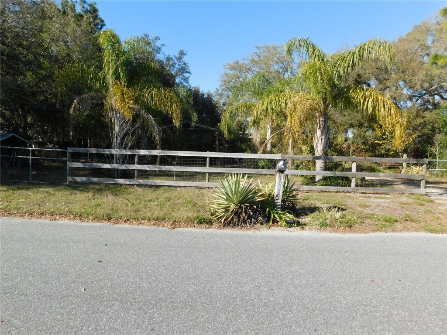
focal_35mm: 23
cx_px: 224
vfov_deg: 58.9
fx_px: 297
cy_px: 168
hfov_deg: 73.9
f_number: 3
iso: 125
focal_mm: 4
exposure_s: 1/1000
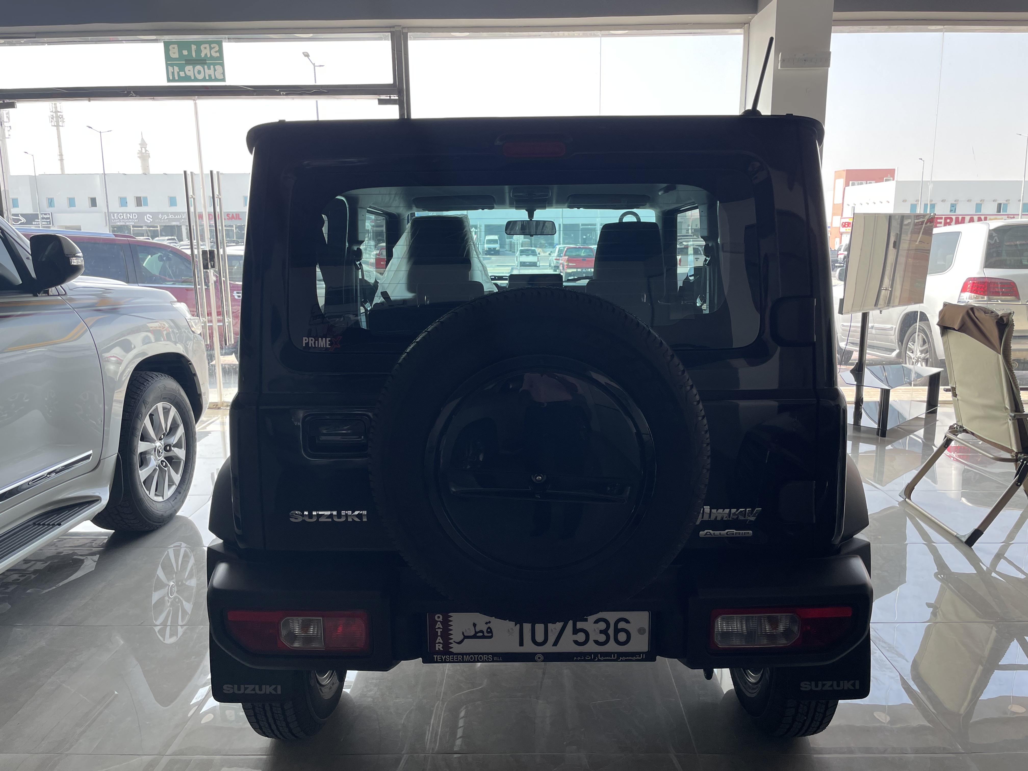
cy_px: 386
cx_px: 514
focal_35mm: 26
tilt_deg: -10.7
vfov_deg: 53.1
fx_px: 772
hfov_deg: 67.3
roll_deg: +1.0
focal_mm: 4.2
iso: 32
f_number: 1.6
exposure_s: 1/403
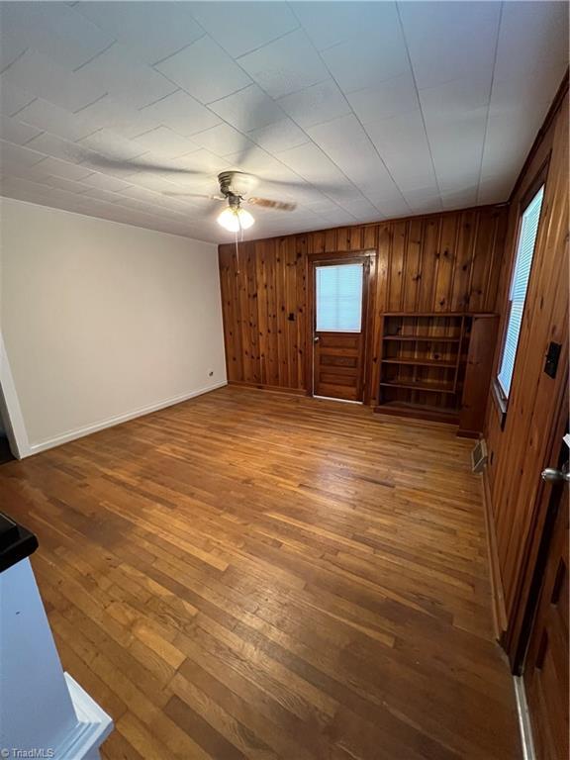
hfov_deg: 89.9
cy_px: 380
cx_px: 285
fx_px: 285
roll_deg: +1.1
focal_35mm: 13
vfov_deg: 106.2
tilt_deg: -15.2
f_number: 1.8
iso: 800
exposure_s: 1/60
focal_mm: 1.57
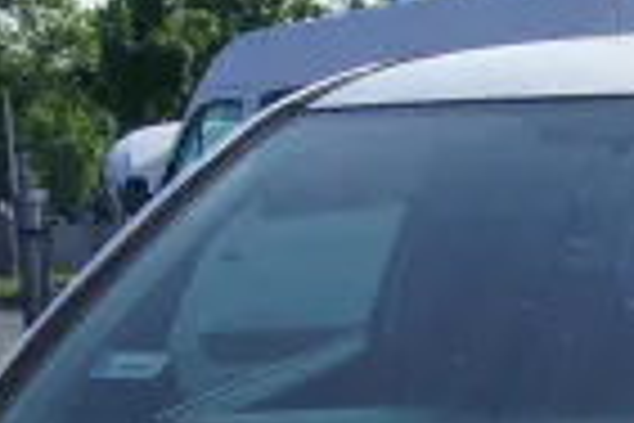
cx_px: 594
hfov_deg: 13.5
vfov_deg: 8.6
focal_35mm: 150
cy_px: 896
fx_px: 2641
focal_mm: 22
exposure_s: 1/125
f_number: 11
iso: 100
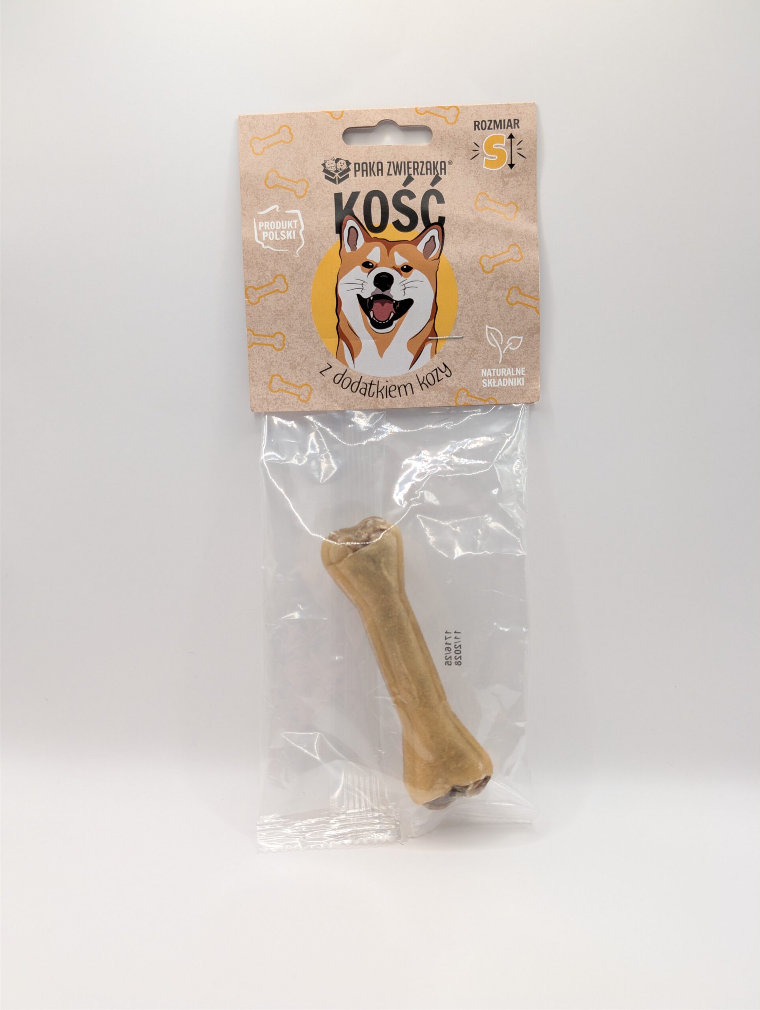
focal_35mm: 24
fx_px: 701
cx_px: 380
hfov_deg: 56.9
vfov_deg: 71.5
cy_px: 505
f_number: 1.68
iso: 32
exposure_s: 1/119
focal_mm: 6.9
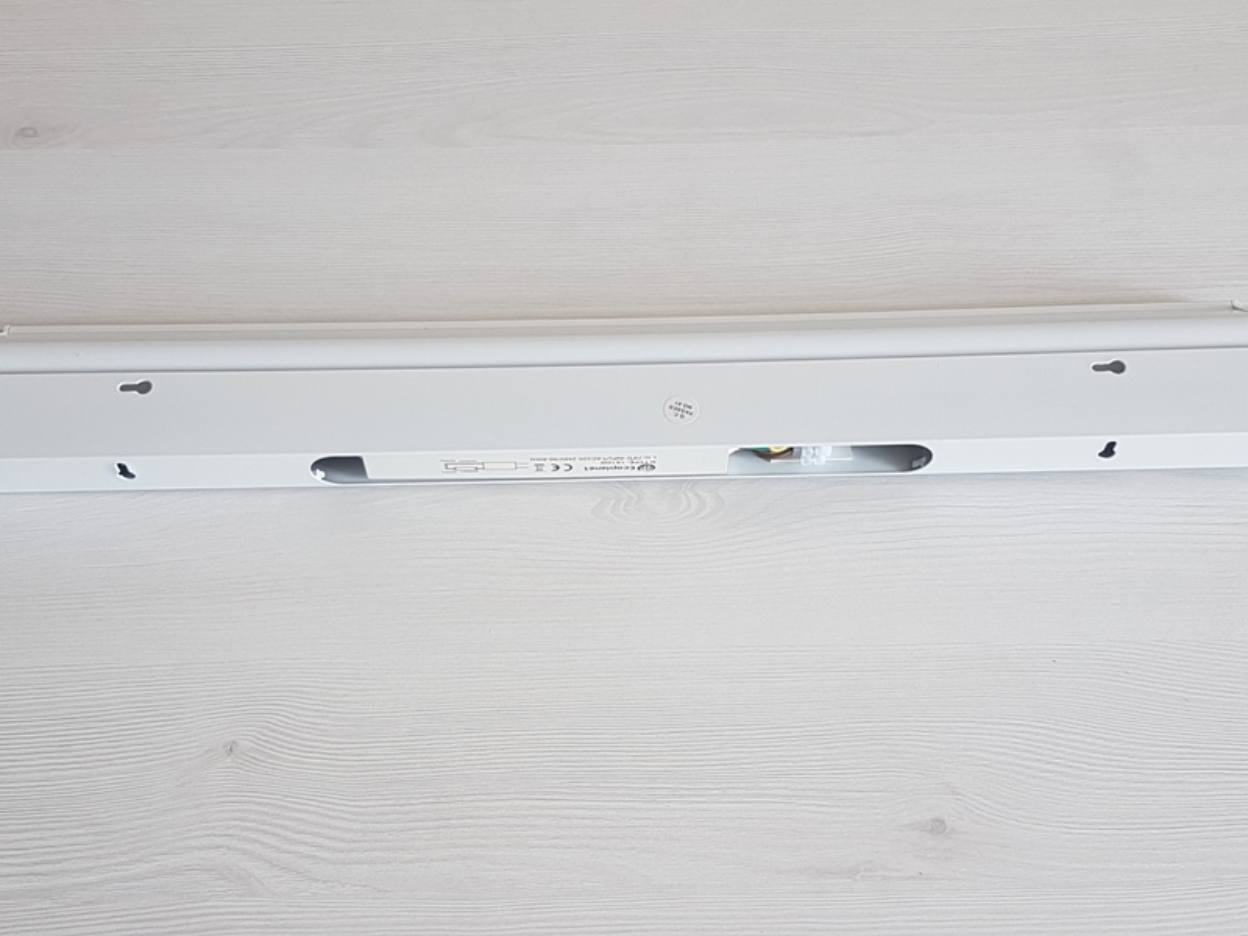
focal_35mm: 26
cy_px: 468
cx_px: 624
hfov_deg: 67.3
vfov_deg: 53.1
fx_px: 937
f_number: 1.7
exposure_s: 1/50
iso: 40
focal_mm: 4.2
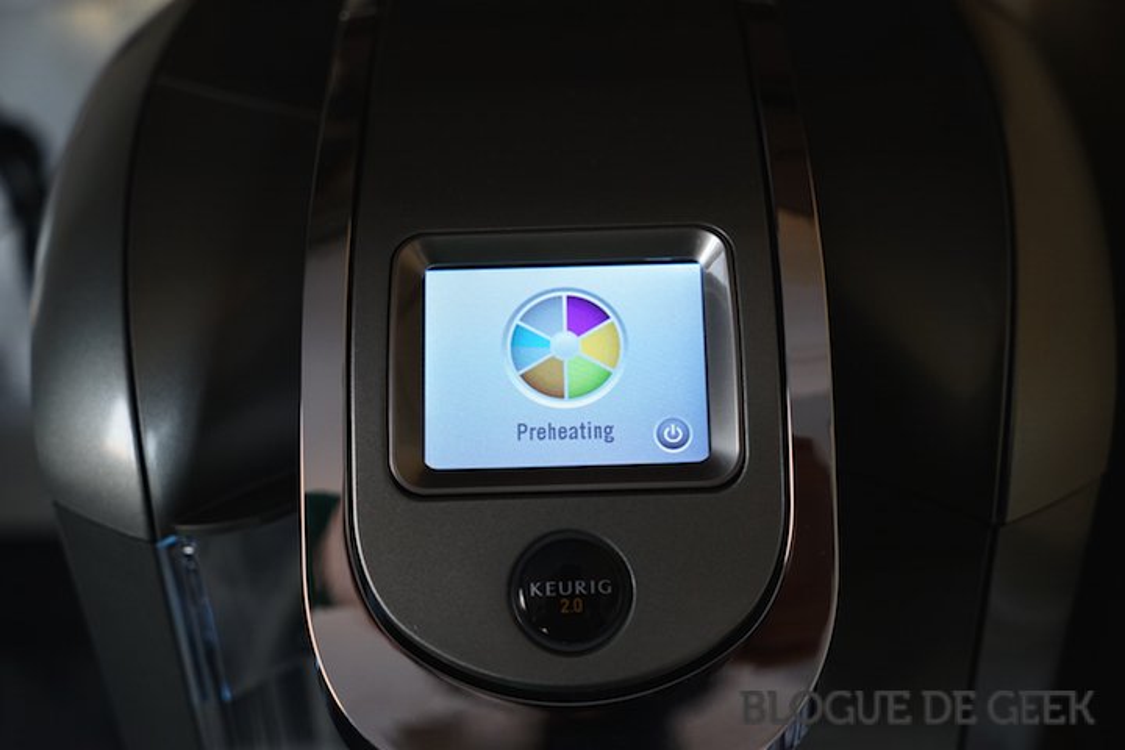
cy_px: 375
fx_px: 1656
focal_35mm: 53
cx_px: 562
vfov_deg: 25.5
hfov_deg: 37.5
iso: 1250
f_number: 4
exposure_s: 1/60
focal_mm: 53
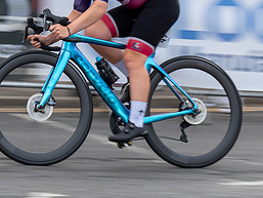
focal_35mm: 234
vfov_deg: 6.3
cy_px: -24
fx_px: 1779
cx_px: 117
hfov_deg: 8.5
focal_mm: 74
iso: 500
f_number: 10
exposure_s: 1/100
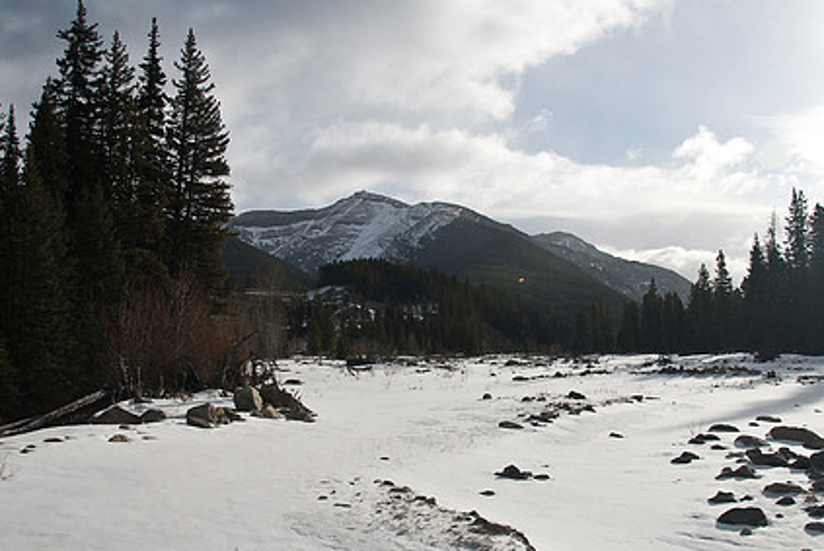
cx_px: 438
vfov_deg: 35.9
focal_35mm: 37
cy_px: 317
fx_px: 848
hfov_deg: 51.8
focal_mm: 18
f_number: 5.6
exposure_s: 1/400
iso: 100
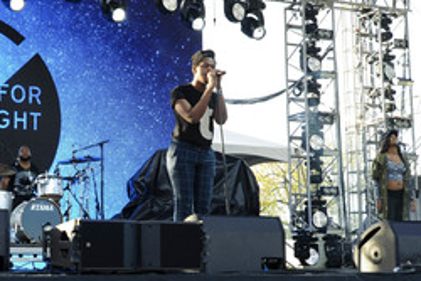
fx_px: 737
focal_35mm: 63
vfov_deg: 21.5
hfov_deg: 30.9
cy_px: 182
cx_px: 67
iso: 800
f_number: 3.5
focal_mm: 35
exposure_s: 1/1000
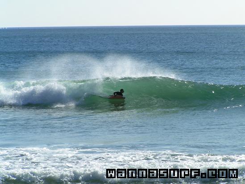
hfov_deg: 9.2
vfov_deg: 6.9
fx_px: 1529
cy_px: 92
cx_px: 122
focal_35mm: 216
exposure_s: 1/500
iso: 50
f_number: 7.1
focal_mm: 33
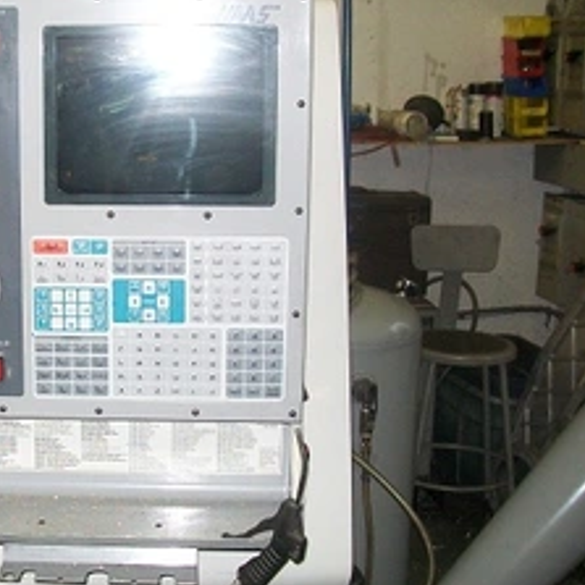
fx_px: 1090
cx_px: 94
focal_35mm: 57
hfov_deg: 29.2
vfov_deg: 30.0
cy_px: 239
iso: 160
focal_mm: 6
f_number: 2.7
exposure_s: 1/60
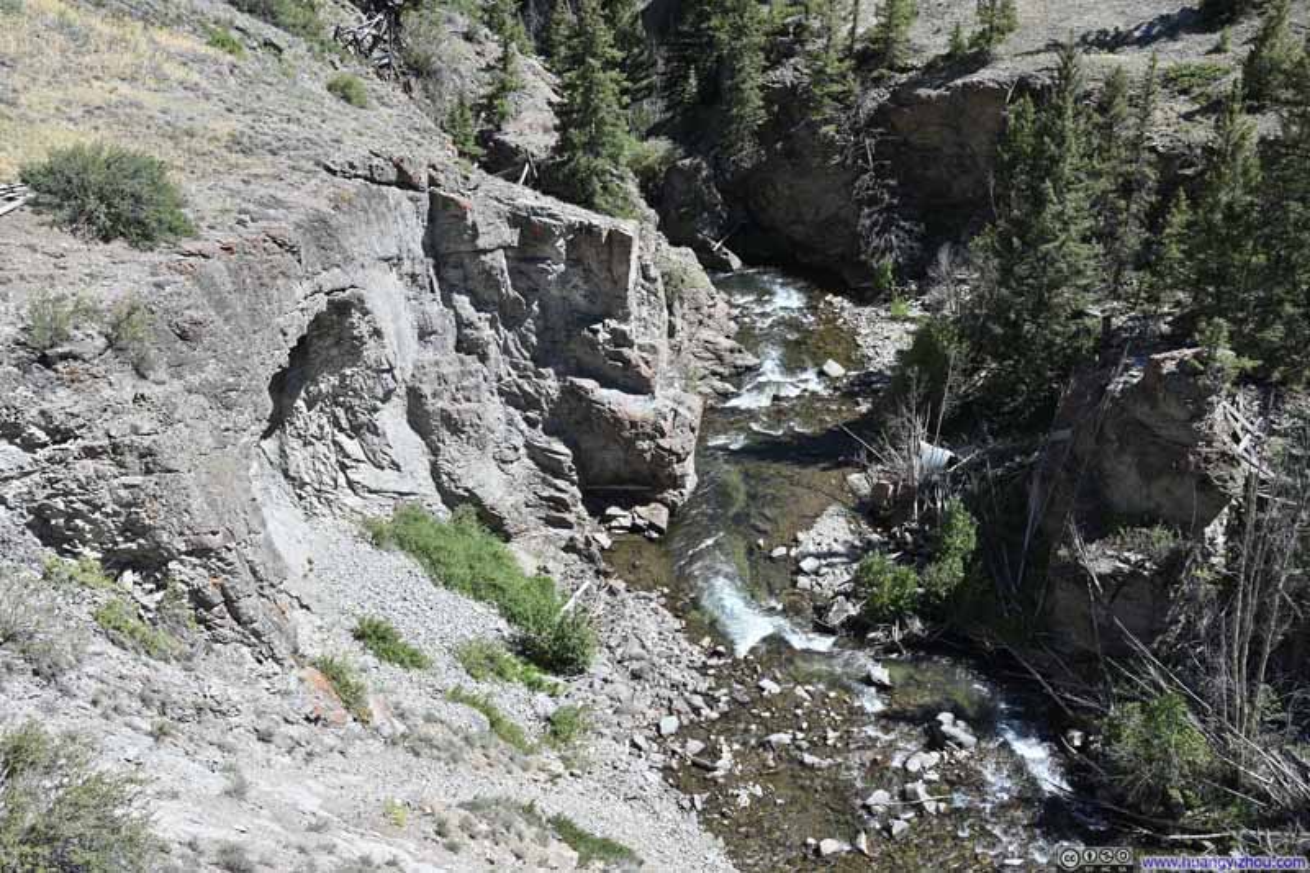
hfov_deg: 53.1
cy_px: 436
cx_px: 655
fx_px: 1310
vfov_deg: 36.9
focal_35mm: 36
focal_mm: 36
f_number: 6.3
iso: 64
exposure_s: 1/320
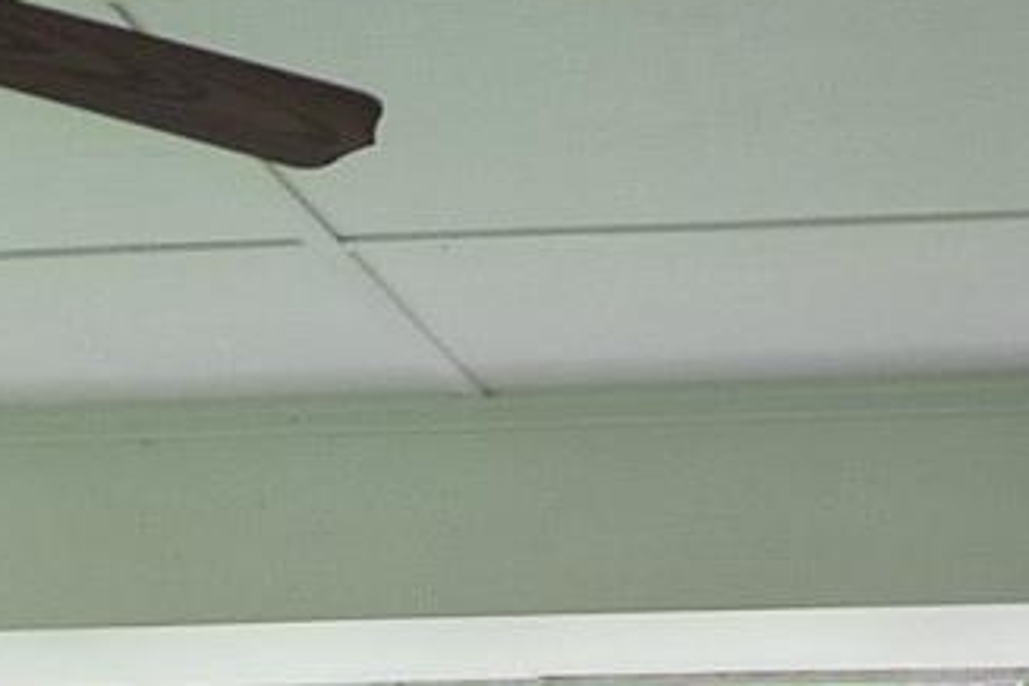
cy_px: 1869
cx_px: -16
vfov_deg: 7.6
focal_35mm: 163
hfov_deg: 12.4
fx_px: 4659
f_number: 3.3
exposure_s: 1/40
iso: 80
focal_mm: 4.1
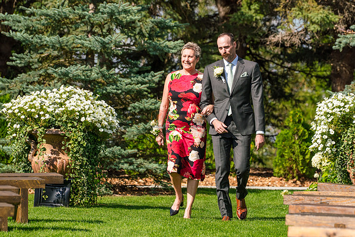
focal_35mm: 244
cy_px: 108
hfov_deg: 8.4
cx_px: 211
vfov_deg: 5.6
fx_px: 2402
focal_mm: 150
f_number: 4
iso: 400
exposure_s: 1/3200
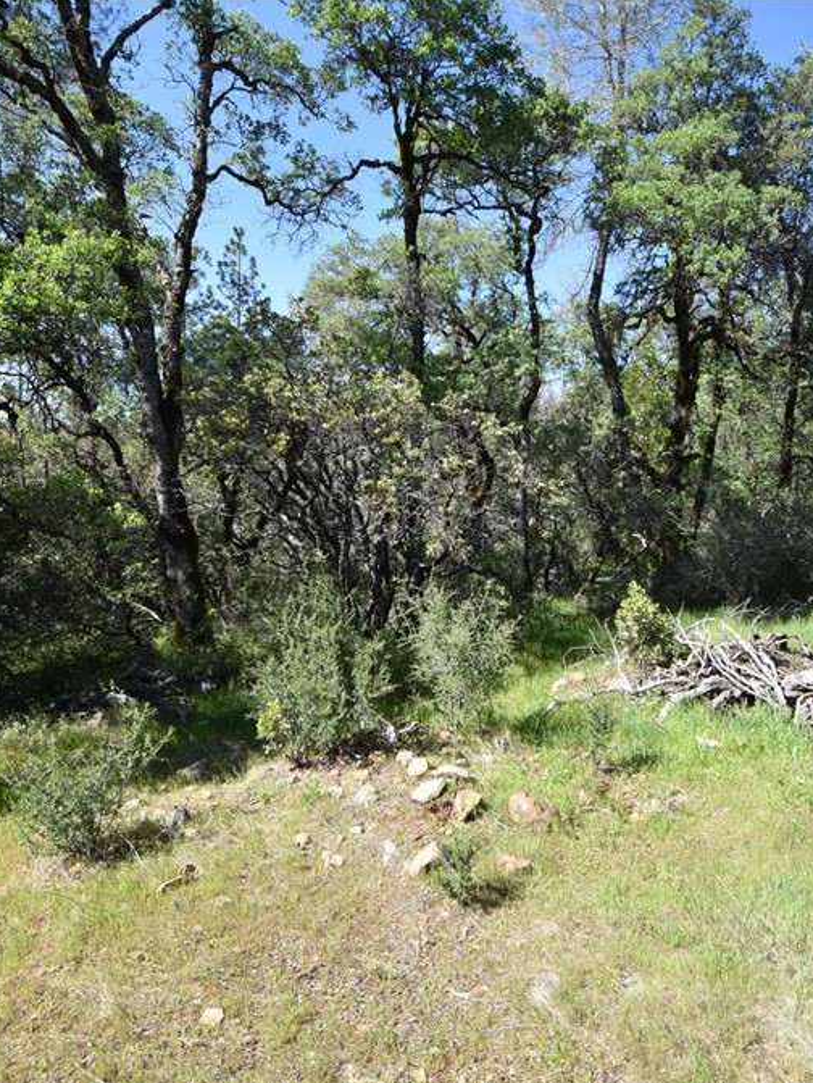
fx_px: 688
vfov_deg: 76.4
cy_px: 548
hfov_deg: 60.7
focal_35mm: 22
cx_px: 482
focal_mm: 10
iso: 450
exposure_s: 1/500
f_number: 8
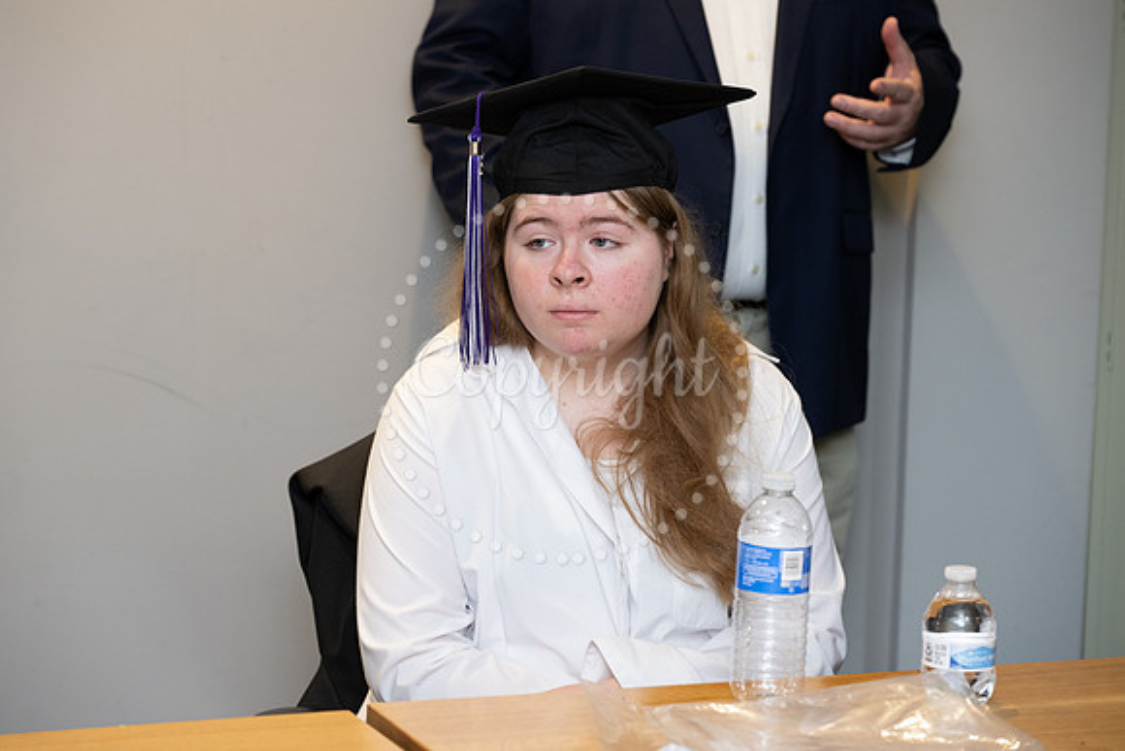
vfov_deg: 15.0
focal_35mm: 91
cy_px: 376
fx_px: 2844
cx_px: 562
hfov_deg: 22.4
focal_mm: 91
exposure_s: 1/125
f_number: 5
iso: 1000
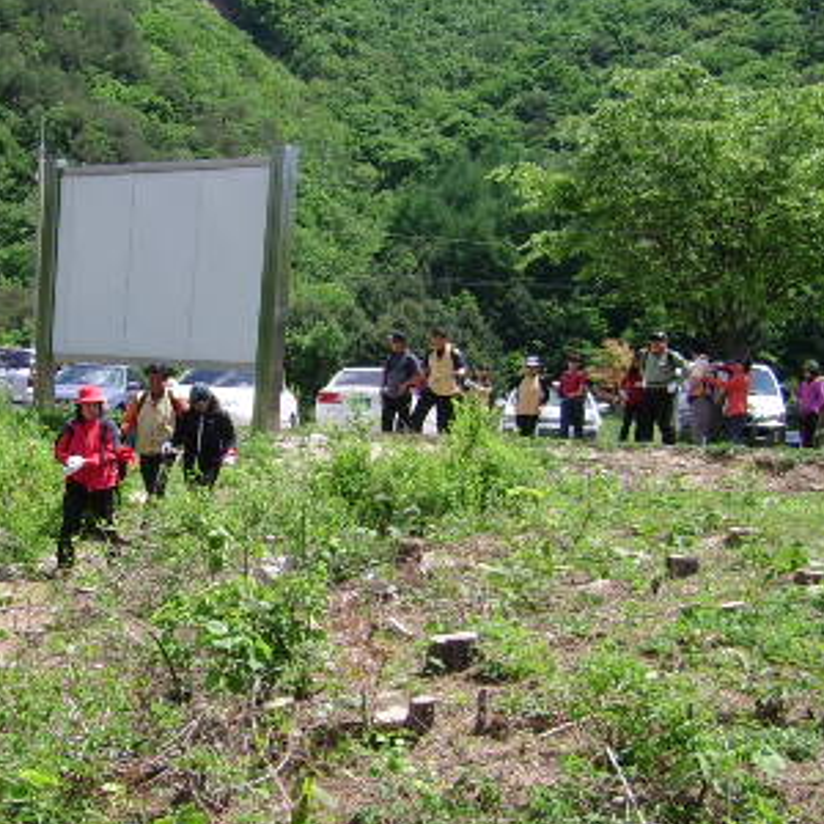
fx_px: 1777
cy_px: 448
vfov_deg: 26.1
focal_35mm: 66
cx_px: 195
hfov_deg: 25.7
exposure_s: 1/229
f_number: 5.8
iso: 50
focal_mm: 5.95
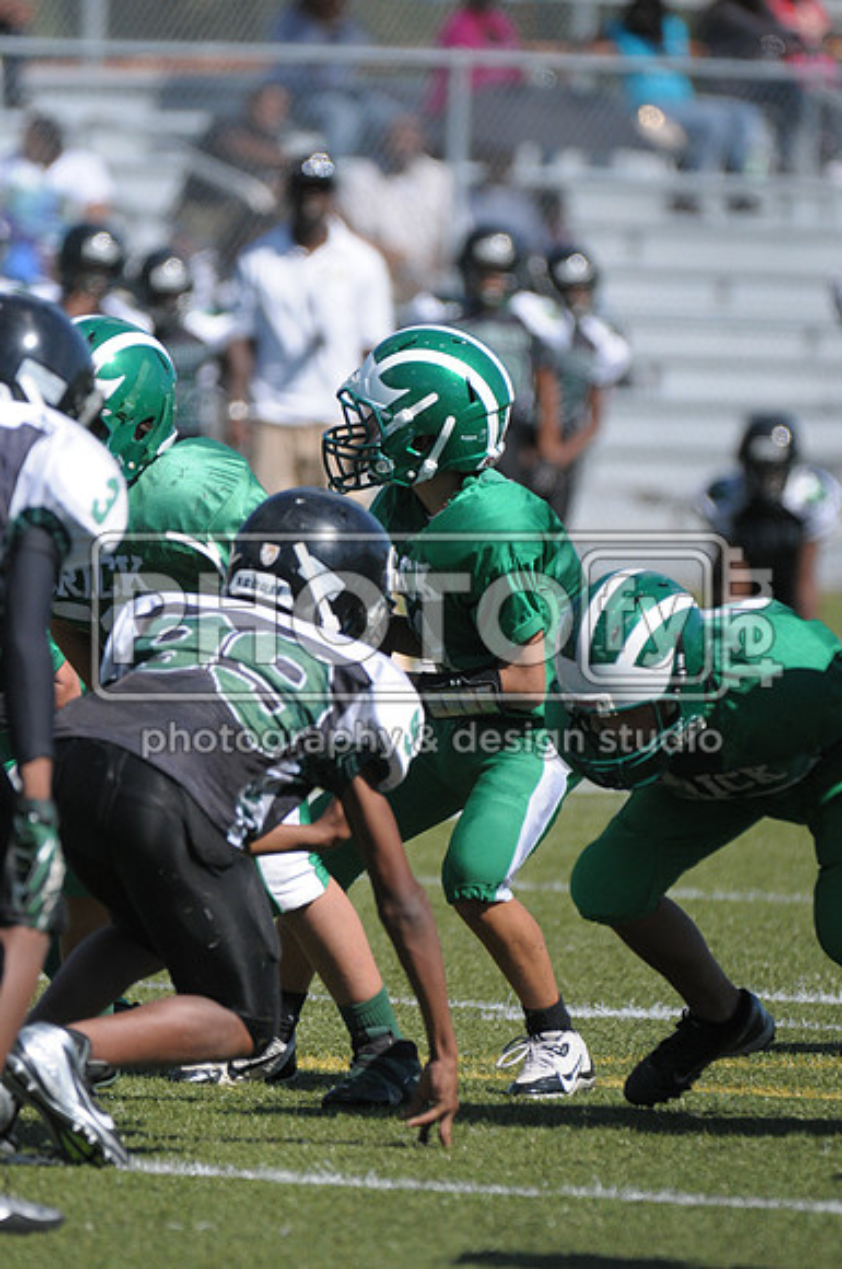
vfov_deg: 4.7
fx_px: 15306
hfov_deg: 3.2
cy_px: 634
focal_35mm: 435
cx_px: 421
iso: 640
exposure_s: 1/5000
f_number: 4
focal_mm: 290
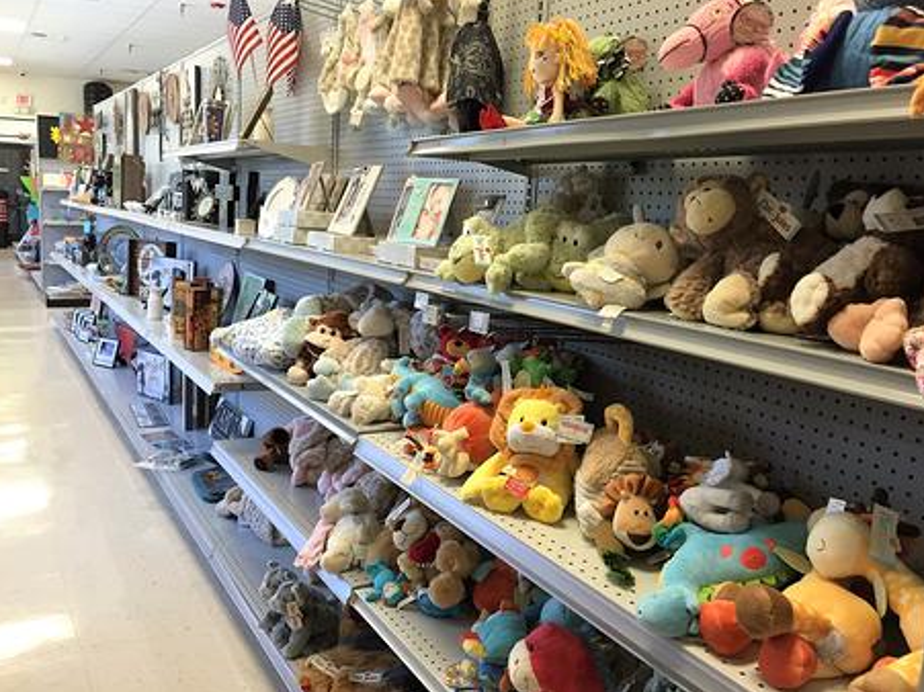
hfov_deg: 60.0
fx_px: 801
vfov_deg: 46.8
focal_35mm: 30
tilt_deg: -9.2
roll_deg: -3.7
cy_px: 340
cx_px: 460
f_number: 2.2
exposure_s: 1/30
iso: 100
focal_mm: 4.15
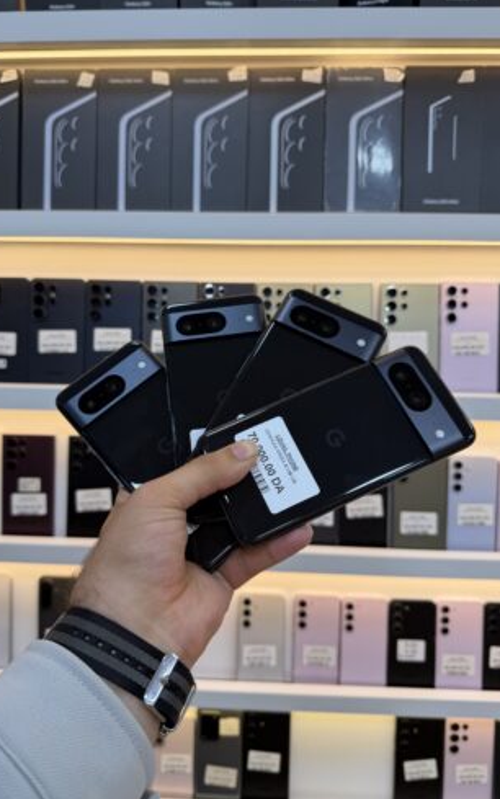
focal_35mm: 26
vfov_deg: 70.4
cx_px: 231
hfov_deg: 47.6
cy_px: 399
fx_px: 566
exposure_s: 1/403
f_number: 1.78
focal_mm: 6.76
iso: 80
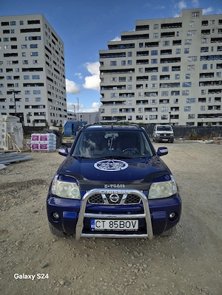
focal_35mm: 23
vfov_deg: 73.9
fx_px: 197
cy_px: 148
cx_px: 111
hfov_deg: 58.9
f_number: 1.8
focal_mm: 5.4
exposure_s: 1/833
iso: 25
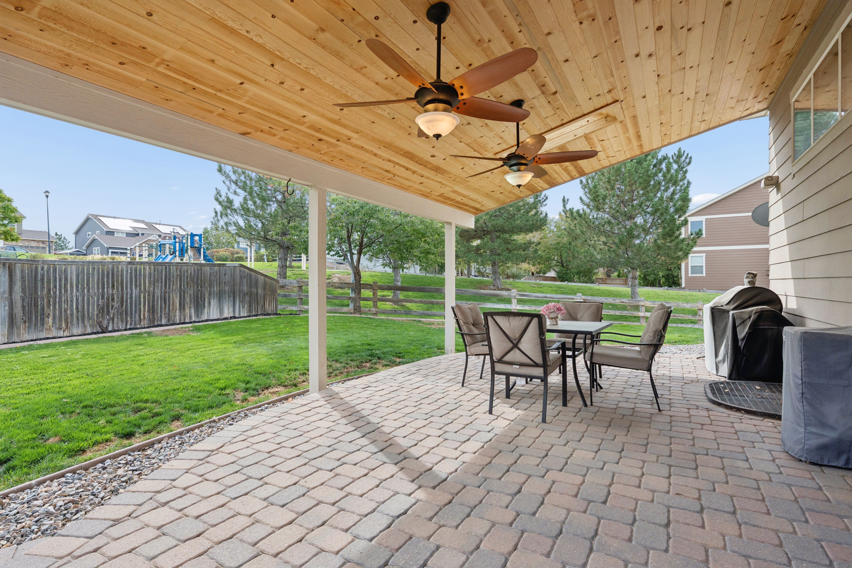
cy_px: 284
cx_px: 426
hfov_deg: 90.0
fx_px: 426
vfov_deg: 67.4
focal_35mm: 18
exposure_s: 1/640
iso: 800
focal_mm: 18
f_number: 8
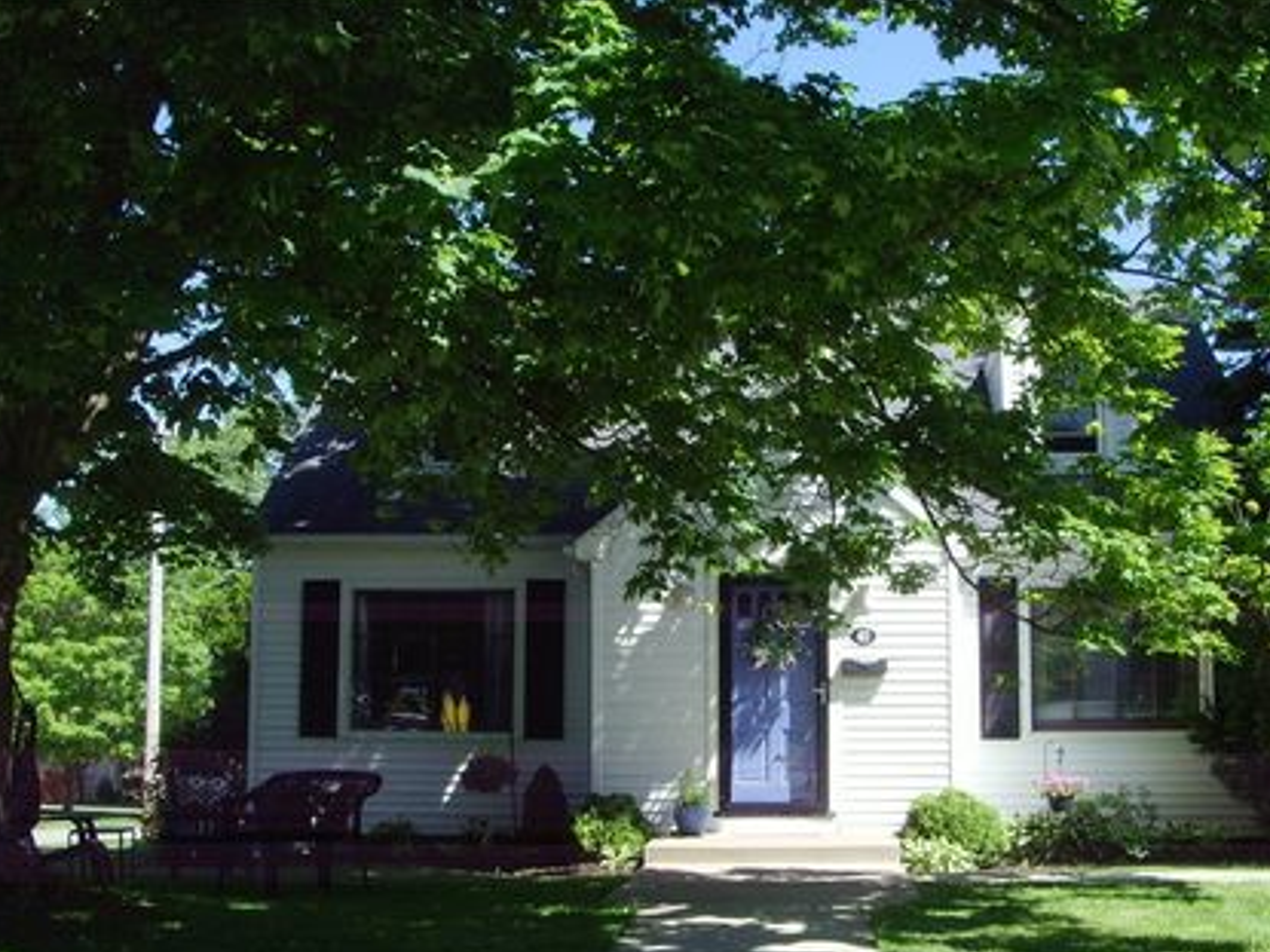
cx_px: 667
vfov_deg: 30.8
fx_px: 1724
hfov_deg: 40.4
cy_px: 559
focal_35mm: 47
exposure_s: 1/125
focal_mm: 6.6
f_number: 6.3
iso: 80
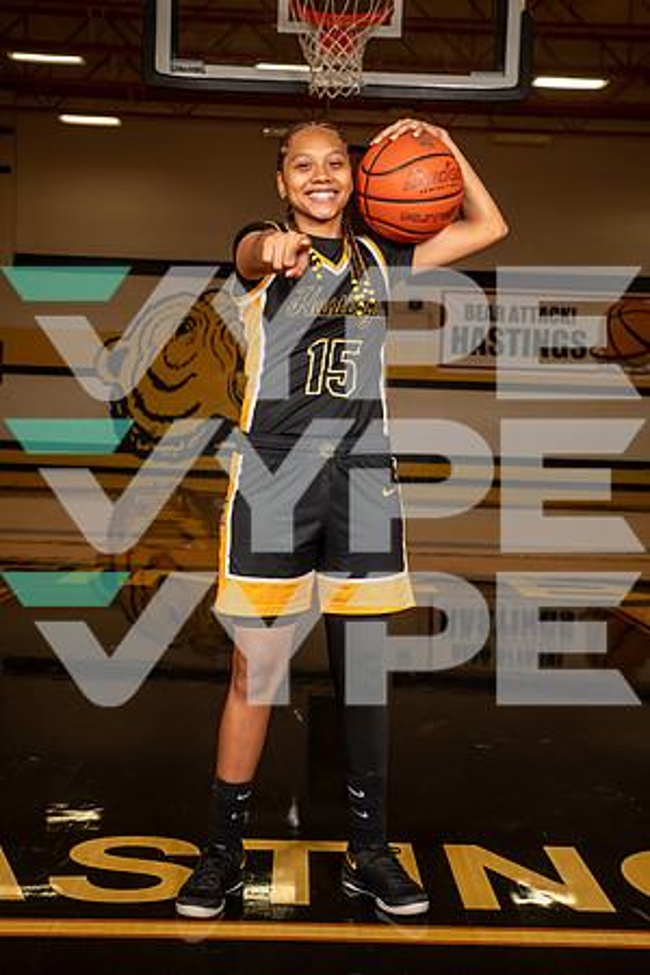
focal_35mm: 46
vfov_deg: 42.7
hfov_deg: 29.2
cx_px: 325
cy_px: 488
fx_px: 1246
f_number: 7.1
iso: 640
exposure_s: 1/400
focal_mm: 46
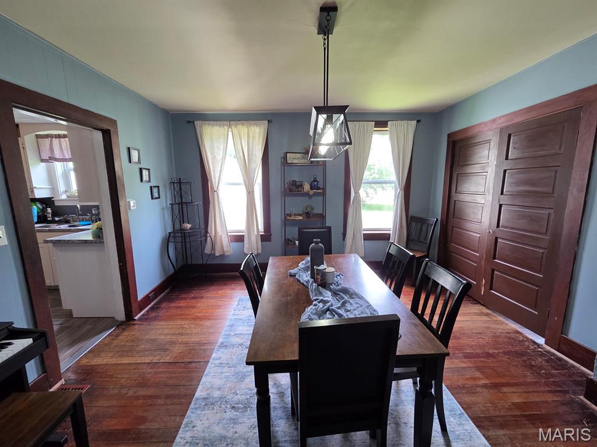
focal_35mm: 13
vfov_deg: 89.9
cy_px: 224
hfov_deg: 106.2
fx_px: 224
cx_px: 298
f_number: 2.2
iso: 160
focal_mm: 2.2
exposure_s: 1/60
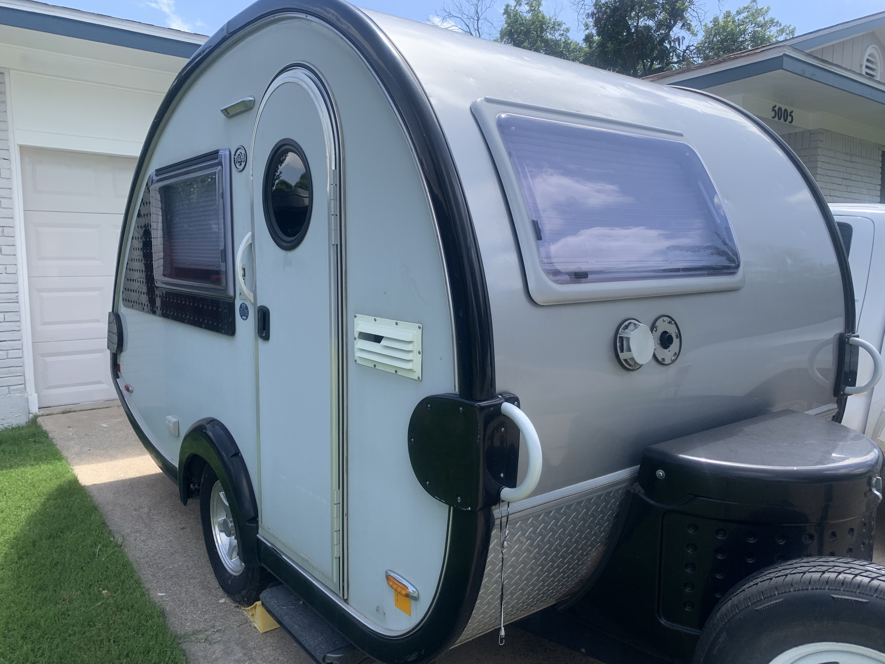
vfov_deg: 53.1
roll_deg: +0.1
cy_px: 332
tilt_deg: -4.5
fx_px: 665
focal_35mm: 26
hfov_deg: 67.3
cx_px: 442
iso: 25
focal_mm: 4.25
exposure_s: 1/835
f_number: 1.8
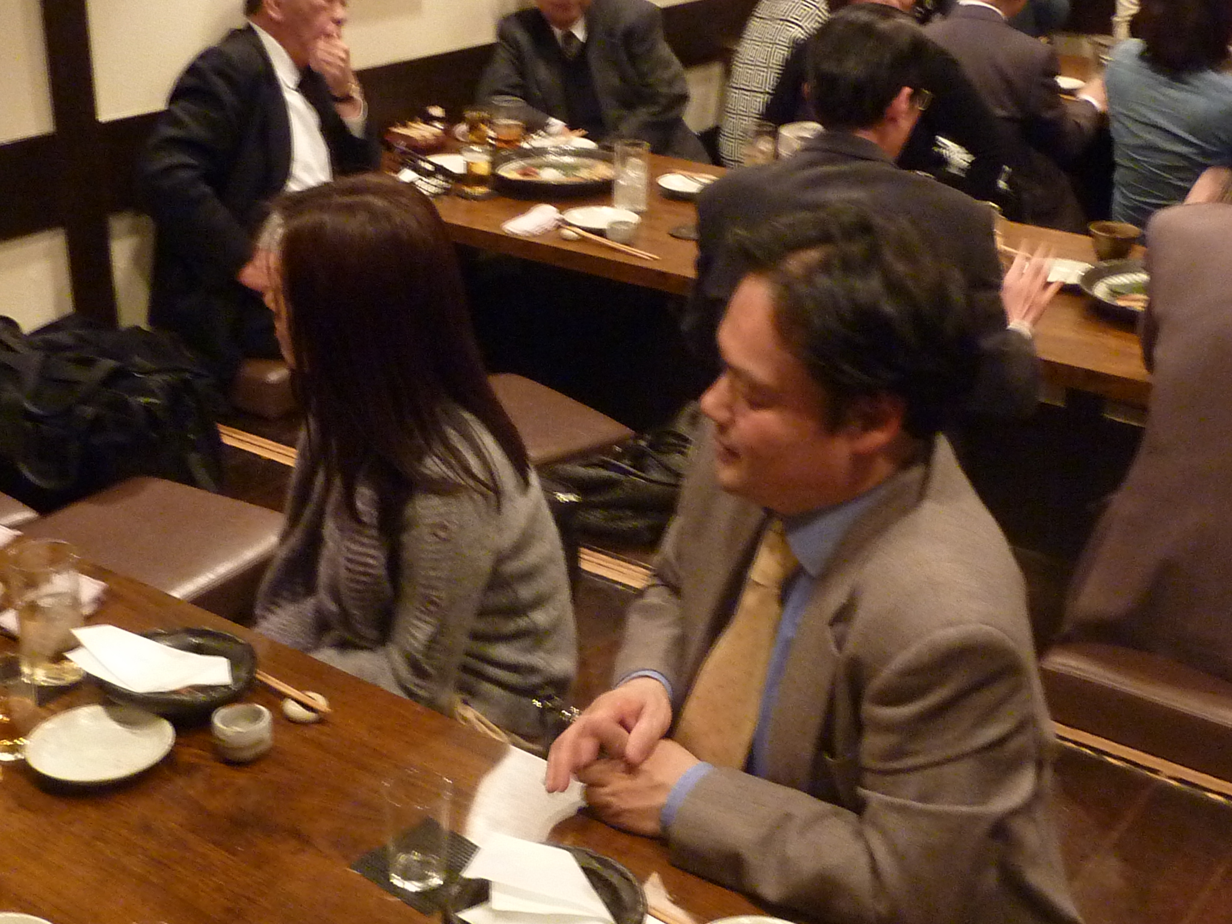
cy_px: 462
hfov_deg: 39.7
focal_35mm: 48
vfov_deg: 30.3
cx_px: 616
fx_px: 1708
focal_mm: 4.4
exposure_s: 1/8
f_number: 3.3
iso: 400
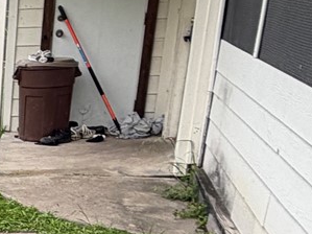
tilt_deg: -23.2
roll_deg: +3.1
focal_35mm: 96
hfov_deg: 16.8
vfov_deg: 14.5
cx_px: -258
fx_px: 865
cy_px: 337
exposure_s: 1/121
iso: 40
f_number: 2.2
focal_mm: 2.22
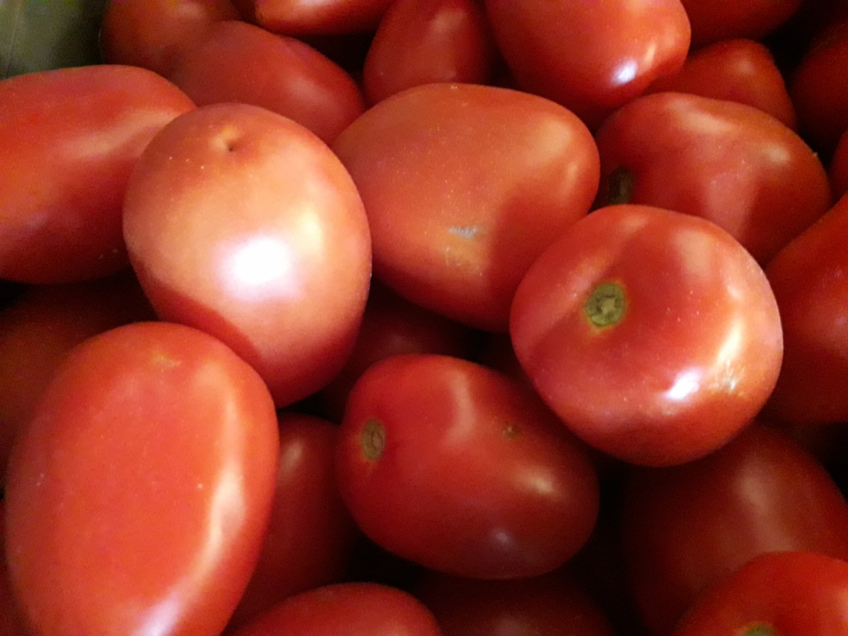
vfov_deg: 51.4
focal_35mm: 27
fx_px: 661
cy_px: 318
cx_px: 424
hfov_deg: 65.3
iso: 800
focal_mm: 3.6
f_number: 1.9
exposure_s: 1/20
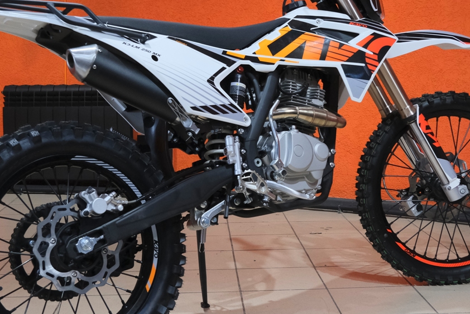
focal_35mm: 57
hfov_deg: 35.0
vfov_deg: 23.7
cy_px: 106
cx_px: 250
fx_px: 744
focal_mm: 20.2
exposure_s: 1/200
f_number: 4
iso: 2000
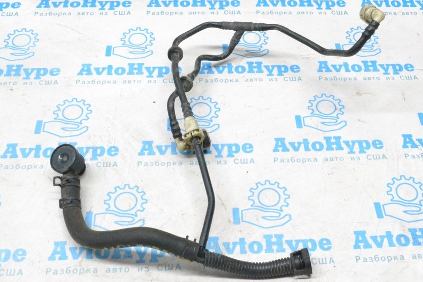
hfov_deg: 39.5
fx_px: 588
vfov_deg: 27.0
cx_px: 248
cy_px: 124
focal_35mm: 50
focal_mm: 26
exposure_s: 1/160
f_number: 9
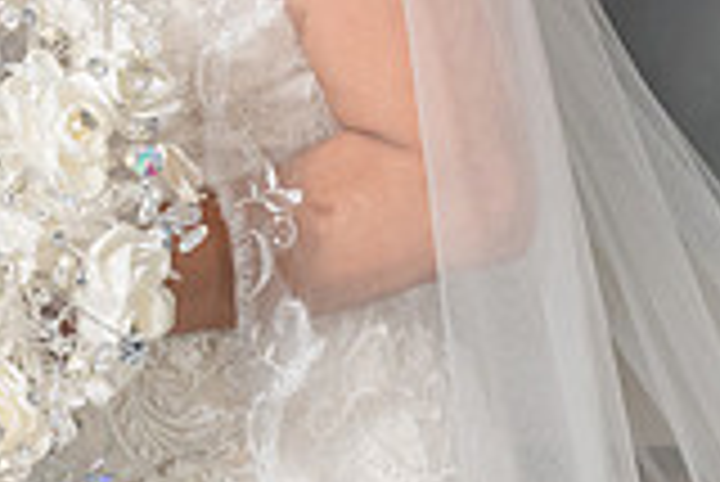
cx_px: -368
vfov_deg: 4.8
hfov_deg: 7.2
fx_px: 5665
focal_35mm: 283
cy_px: -219
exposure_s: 1/125
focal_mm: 62
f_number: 5
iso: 640
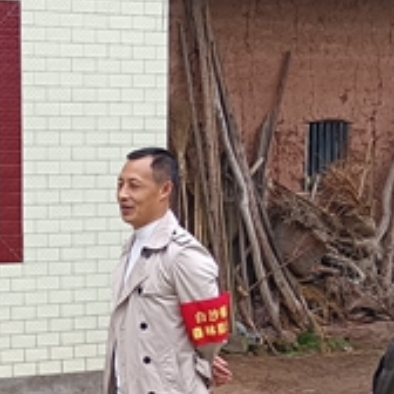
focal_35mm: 91
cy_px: 389
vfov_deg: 18.6
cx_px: -84
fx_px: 1172
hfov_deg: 18.1
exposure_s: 1/100
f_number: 1.9
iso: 111
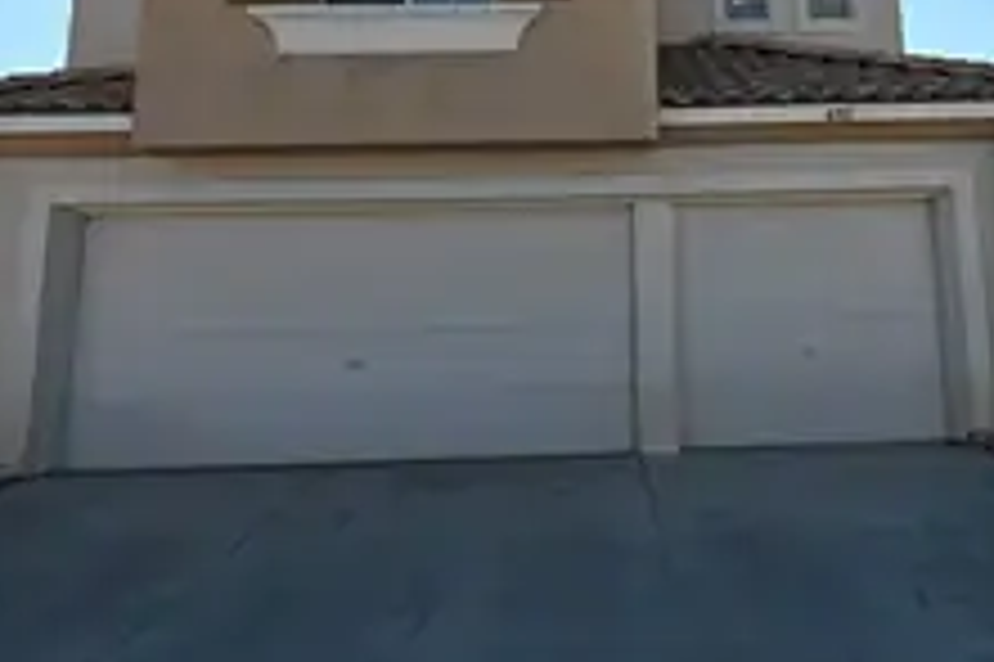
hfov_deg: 62.8
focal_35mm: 29
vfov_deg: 43.1
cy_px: 146
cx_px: 625
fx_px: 800
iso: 100
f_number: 7.1
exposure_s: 1/400
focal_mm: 16
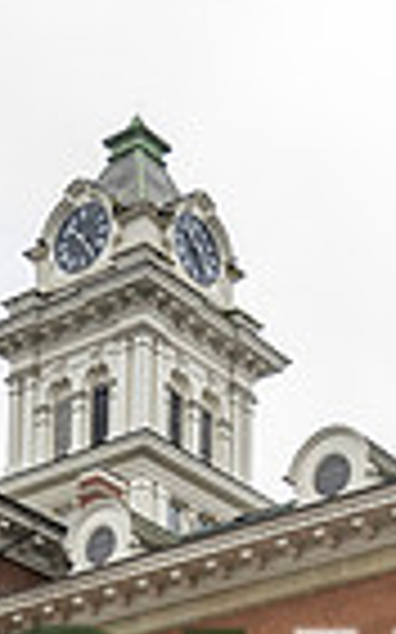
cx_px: 320
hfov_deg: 12.9
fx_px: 1746
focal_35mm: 101
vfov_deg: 19.0
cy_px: 839
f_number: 4
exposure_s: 1/1600
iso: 800
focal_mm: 24
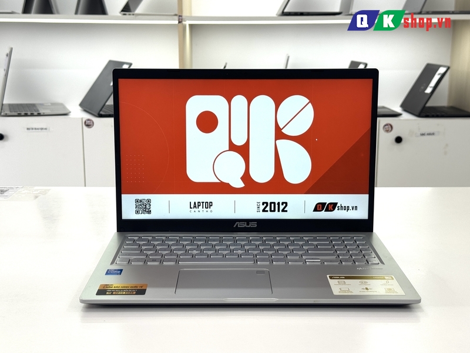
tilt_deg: -12.2
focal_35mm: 48
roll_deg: +0.6
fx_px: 652
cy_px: 176
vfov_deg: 30.3
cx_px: 235
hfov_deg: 39.7
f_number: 1.78
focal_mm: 6.76
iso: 50
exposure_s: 1/125
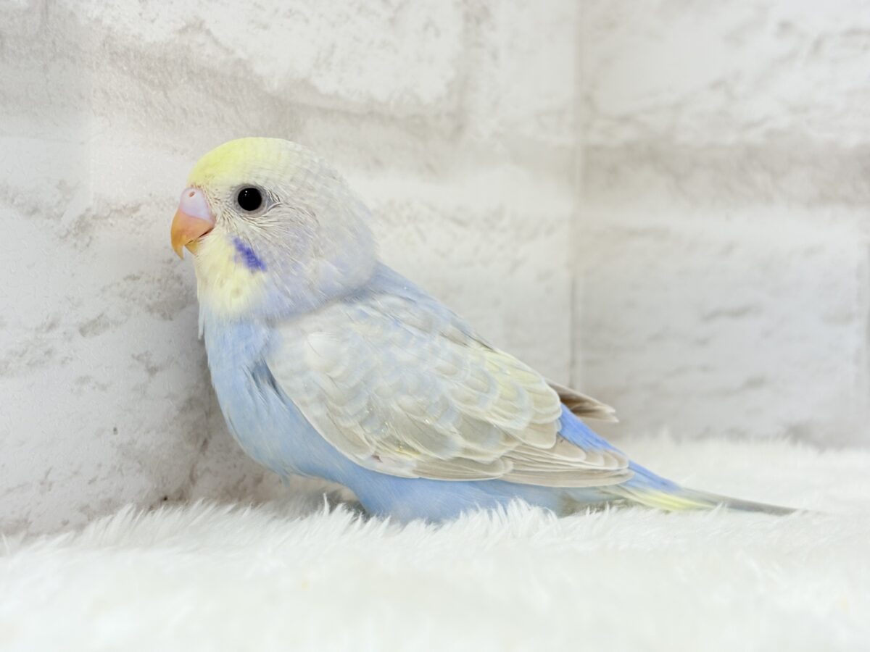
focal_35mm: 52
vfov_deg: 28.0
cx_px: 435
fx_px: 1307
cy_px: 326
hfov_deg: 36.8
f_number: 1.6
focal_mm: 5.96
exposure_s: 1/50
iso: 40
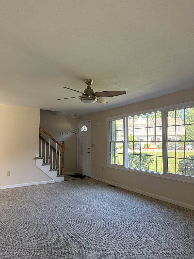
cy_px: 130
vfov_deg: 71.6
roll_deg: -0.3
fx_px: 179
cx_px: 97
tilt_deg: +4.0
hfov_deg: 56.8
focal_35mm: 24
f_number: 1.78
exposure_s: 1/191
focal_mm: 6.76
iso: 200
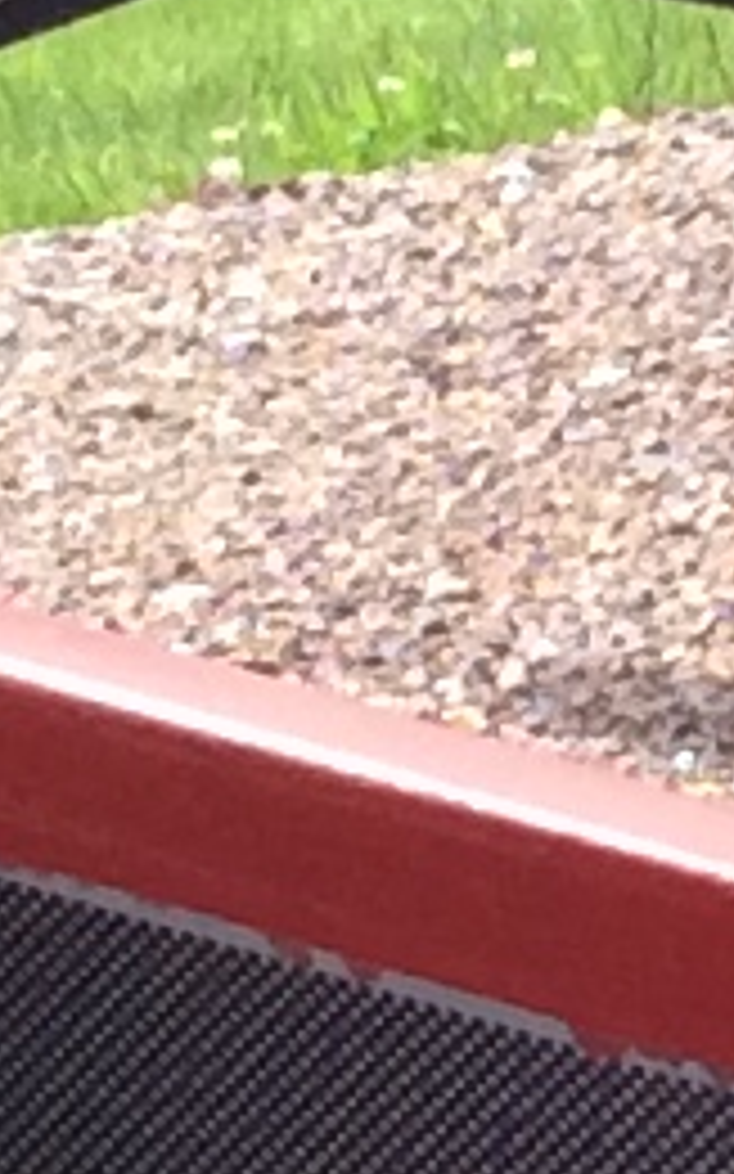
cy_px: 261
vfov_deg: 6.2
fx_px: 10760
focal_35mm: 336
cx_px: 2576
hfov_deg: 3.7
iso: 32
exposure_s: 1/534
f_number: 2.4
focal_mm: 3.3
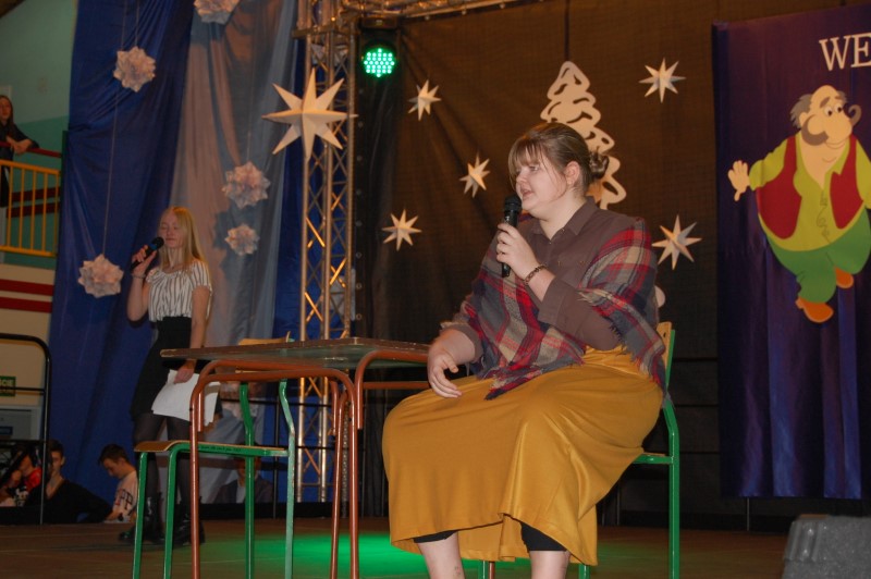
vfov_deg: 20.1
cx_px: 436
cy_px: 290
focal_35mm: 68
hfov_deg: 29.9
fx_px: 1632
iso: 560
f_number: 5.3
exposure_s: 1/60
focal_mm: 45
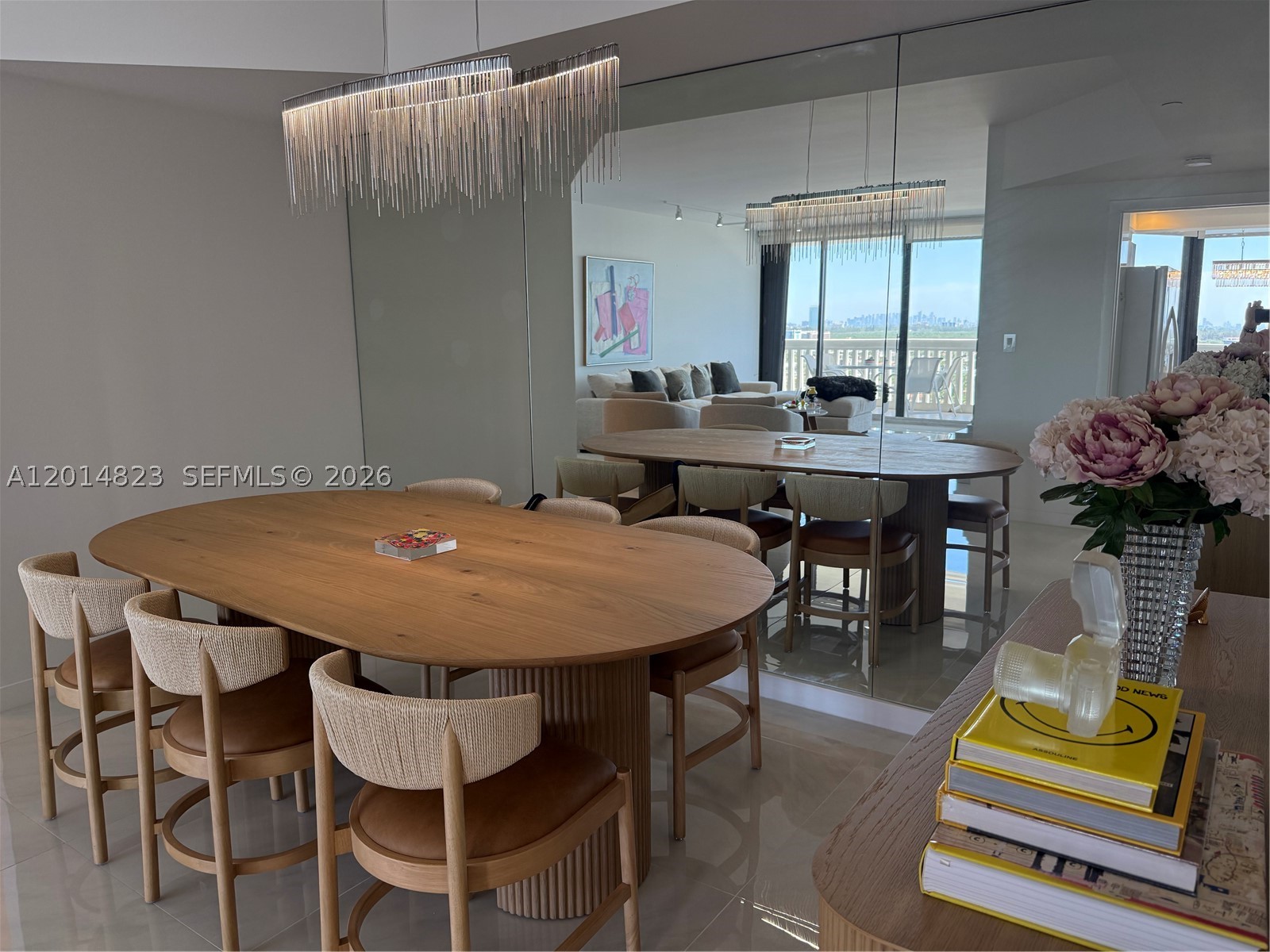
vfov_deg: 56.8
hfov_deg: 71.6
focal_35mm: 24
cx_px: 635
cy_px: 476
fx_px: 881
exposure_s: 1/228
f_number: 1.78
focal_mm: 6.76
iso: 200
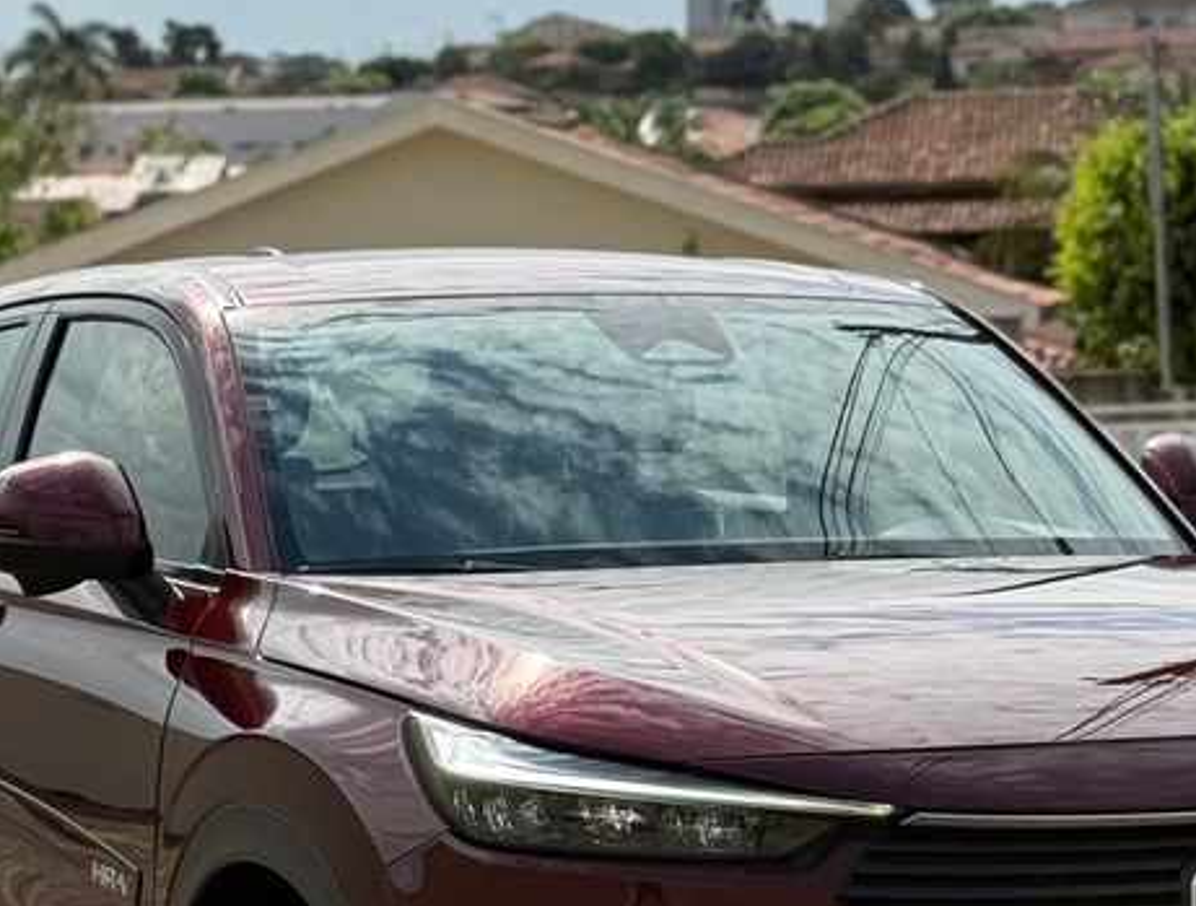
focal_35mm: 99
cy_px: 784
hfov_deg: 19.7
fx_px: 3432
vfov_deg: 14.9
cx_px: 733
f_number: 1.78
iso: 100
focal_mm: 6.76
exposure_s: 1/6024
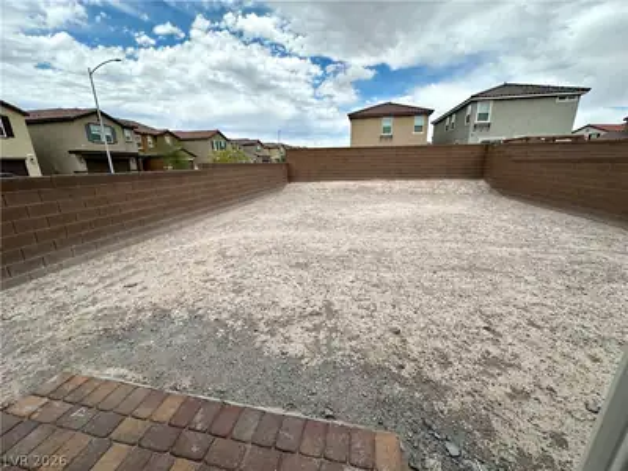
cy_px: 236
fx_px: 254
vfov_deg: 85.7
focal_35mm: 14
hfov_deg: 102.1
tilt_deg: -12.8
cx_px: 314
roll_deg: +0.8
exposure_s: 1/1715
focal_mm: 2.22
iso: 40
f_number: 2.2
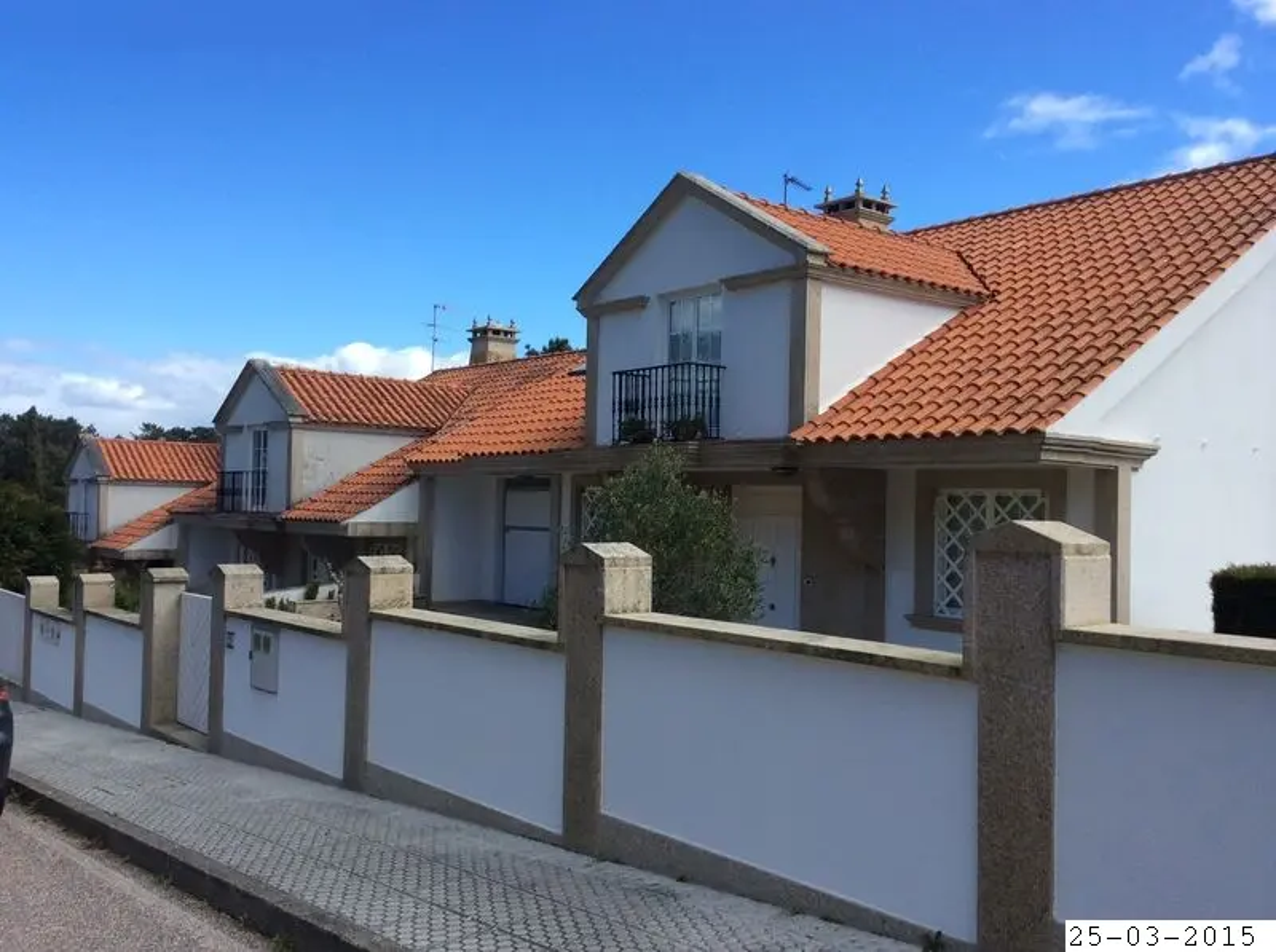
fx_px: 1214
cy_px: 476
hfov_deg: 55.4
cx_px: 638
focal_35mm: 33
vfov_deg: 42.8
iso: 32
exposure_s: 1/1059
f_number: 2.4
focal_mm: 3.3
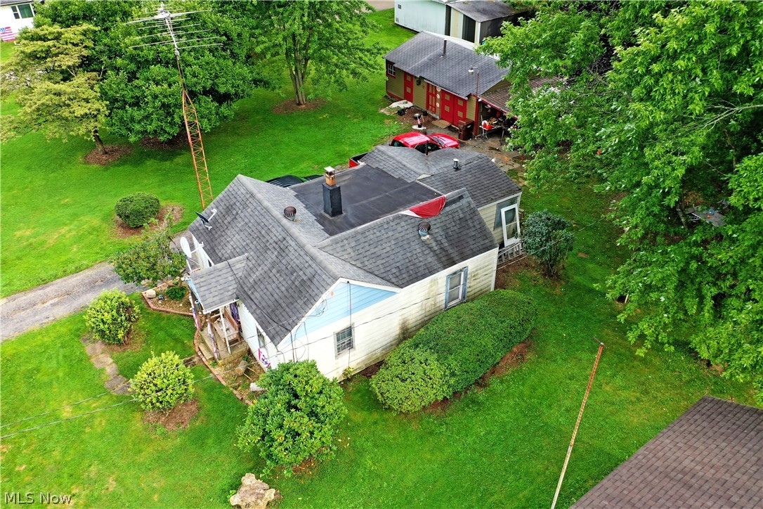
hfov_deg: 65.5
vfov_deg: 46.4
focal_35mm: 28
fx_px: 593
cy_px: 254
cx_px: 382
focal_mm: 10.26
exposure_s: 1/160
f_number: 4.5
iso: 100
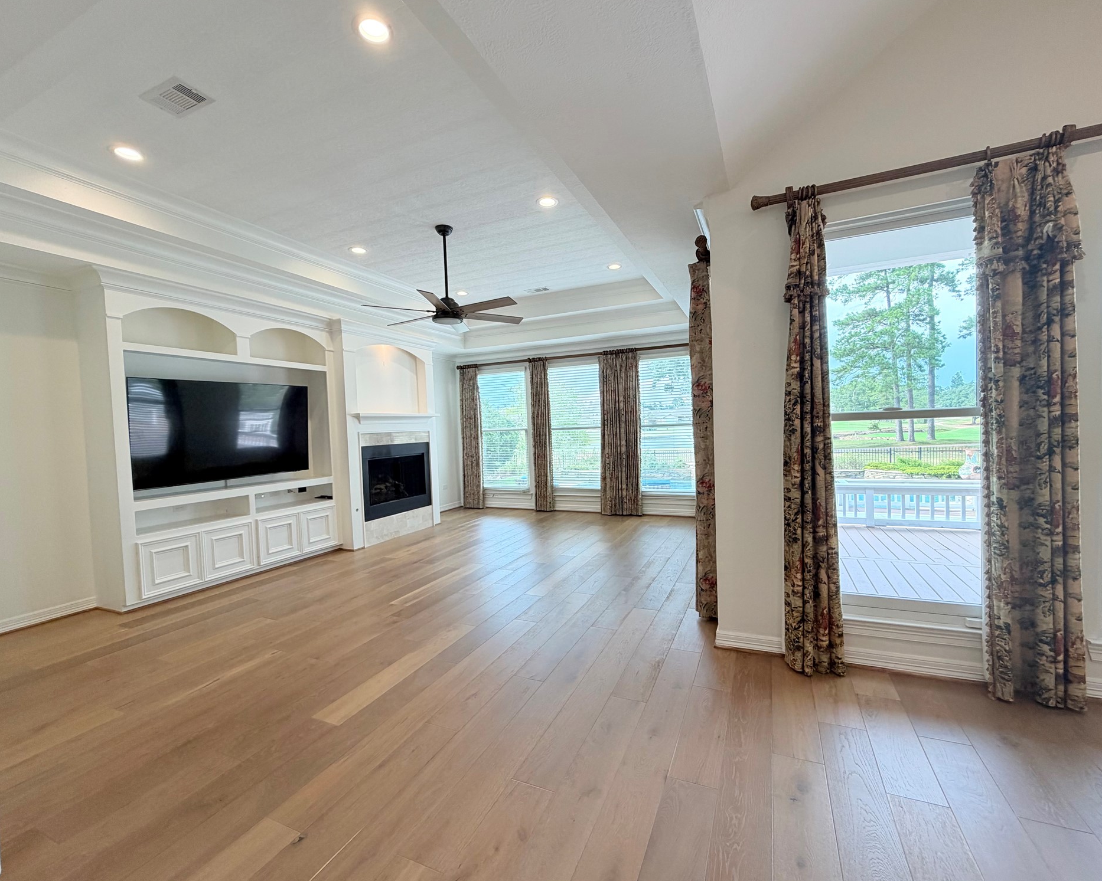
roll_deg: +2.6
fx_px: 489
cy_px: 446
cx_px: 556
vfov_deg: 84.0
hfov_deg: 96.8
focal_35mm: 15
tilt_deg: -0.9
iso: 100
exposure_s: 1/120
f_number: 2.2
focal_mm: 2.22
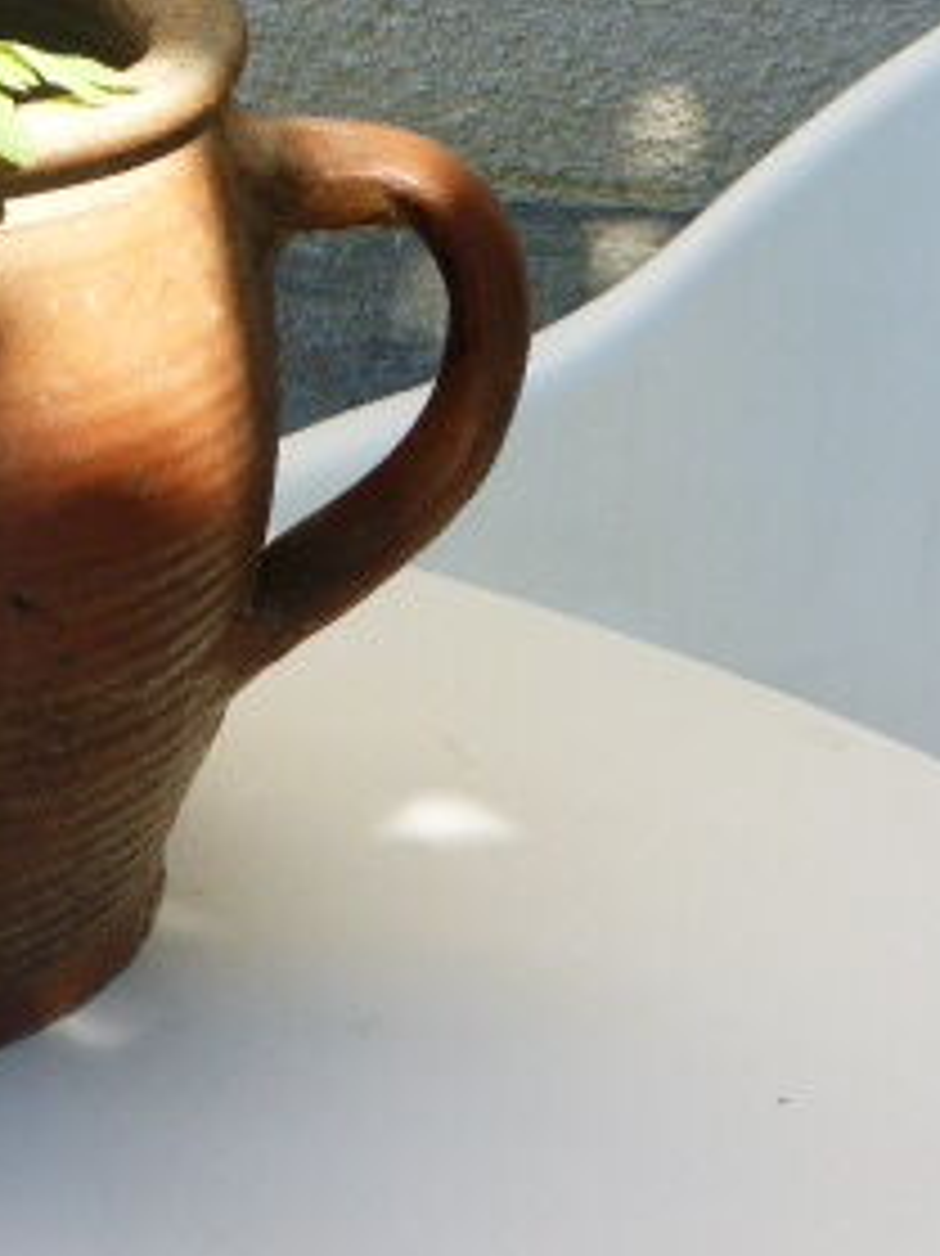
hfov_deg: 14.3
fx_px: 3660
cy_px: -77
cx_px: -85
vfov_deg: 18.8
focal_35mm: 101
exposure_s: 1/250
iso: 100
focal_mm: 7.9
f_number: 4.1
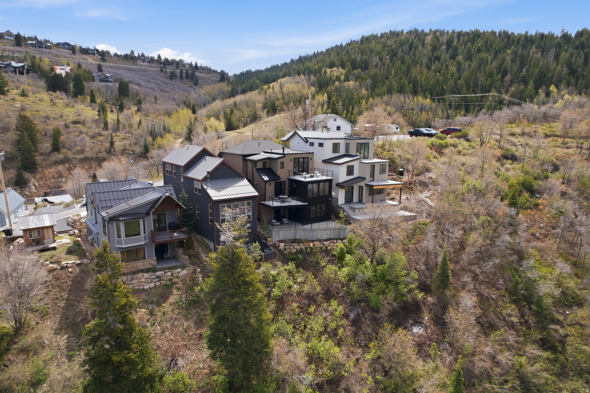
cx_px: 295
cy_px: 196
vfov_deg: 57.2
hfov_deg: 78.6
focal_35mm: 22
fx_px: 360
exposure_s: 1/1250
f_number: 2.8
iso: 100
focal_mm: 8.4
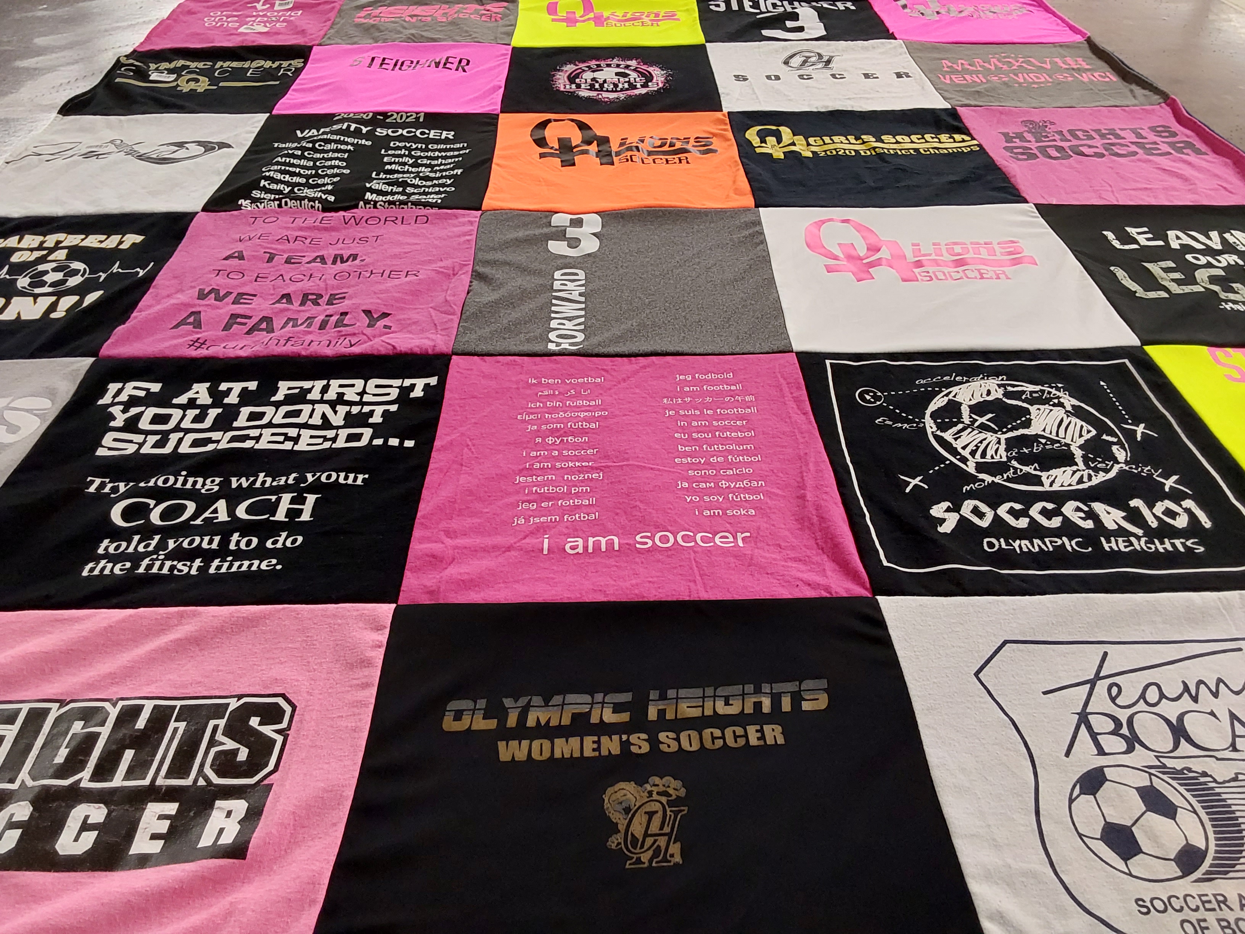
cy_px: 467
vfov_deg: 49.7
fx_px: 1007
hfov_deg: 63.4
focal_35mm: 28
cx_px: 622
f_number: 1.9
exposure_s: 1/60
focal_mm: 2.91
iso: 125
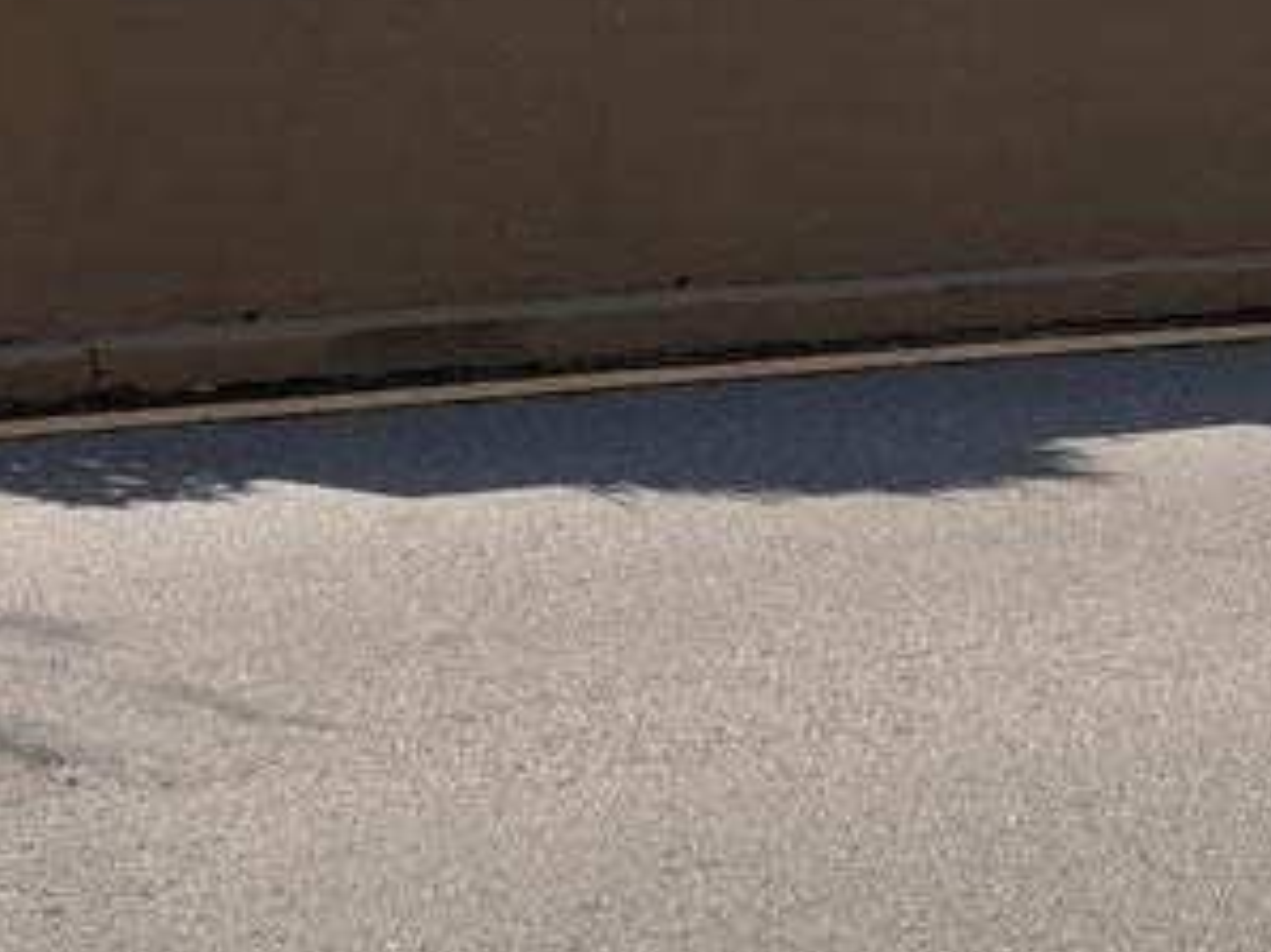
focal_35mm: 89
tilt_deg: -2.6
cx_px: 659
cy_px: -136
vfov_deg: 16.0
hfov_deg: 22.0
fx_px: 3267
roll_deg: -0.3
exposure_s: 1/1490
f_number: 1.8
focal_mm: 4.25
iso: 25
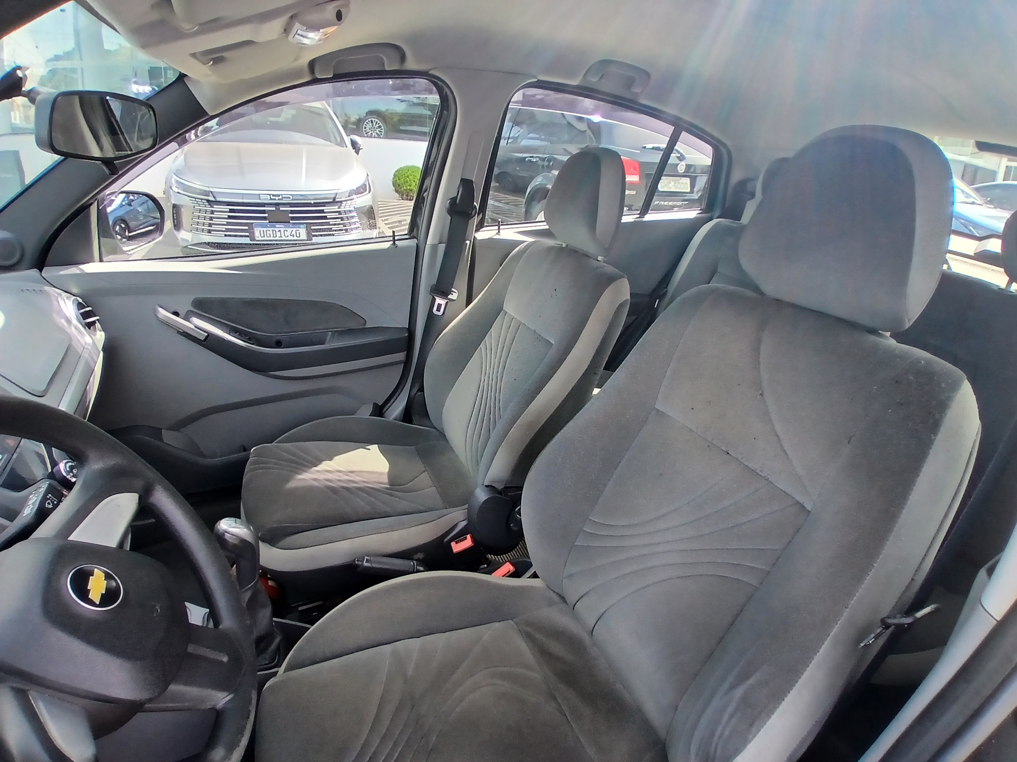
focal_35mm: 17
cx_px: 508
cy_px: 381
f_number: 2.2
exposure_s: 1/120
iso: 80
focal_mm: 1.4
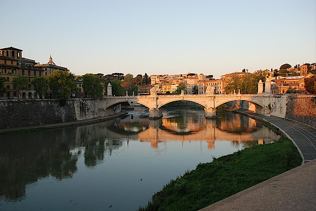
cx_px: 158
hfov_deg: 57.2
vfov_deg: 40.1
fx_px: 290
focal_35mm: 33
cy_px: 106
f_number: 5
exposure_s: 1/100
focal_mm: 22
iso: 200
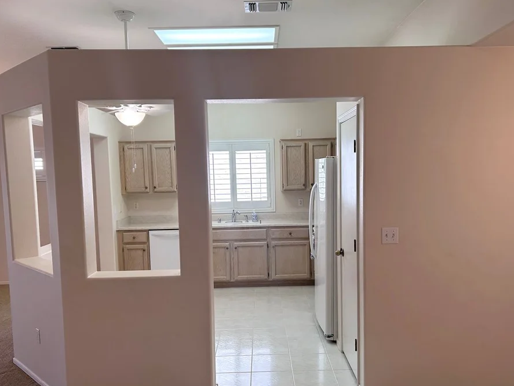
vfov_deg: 46.8
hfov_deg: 59.9
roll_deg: +1.3
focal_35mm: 30
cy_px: 211
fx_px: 446
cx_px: 264
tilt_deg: -4.8
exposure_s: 1/120
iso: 80
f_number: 1.5
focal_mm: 5.7
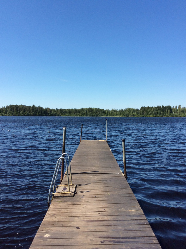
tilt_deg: -2.2
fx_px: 230
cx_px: 93
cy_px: 124
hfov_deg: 44.1
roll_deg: -0.3
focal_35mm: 32
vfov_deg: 56.9
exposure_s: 1/1192
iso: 32
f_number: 2.4
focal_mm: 3.3
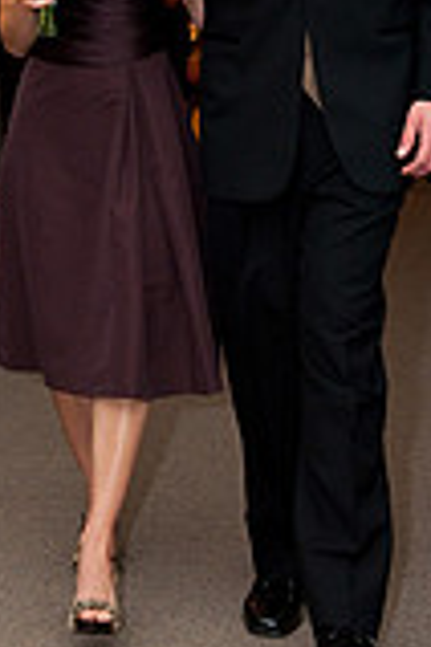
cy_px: 24
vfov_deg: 14.9
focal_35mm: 136
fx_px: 2442
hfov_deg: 10.0
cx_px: 67
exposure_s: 1/60
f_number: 5.6
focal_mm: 48
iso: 1250
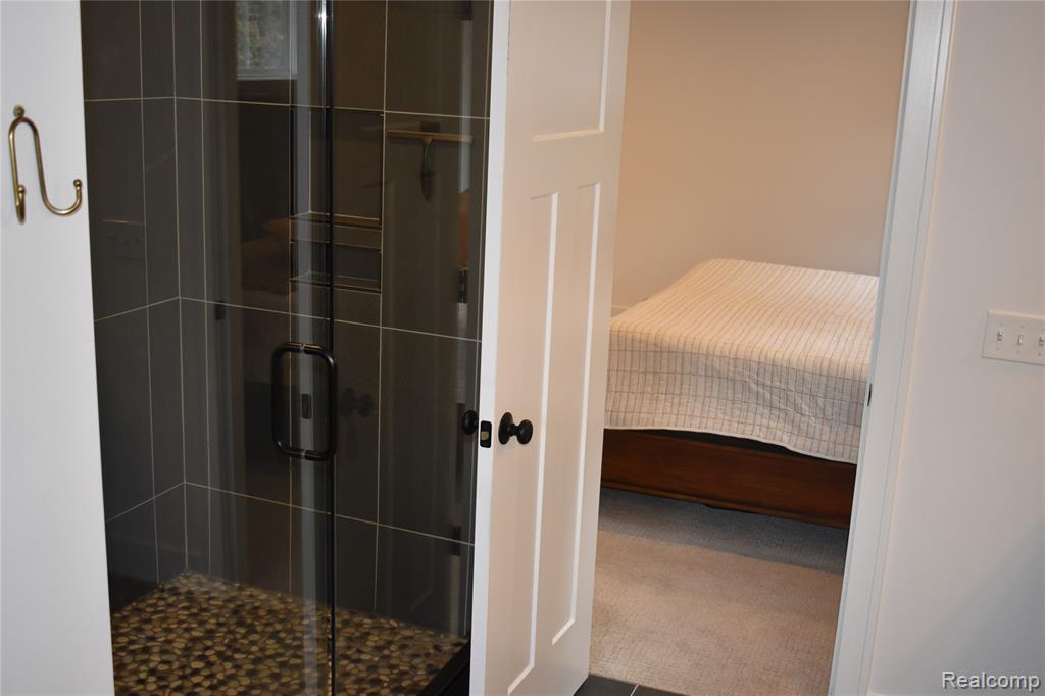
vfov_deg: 33.0
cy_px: 348
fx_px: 1175
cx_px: 522
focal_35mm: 40
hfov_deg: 47.9
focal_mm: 27
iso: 800
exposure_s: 1/125
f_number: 4
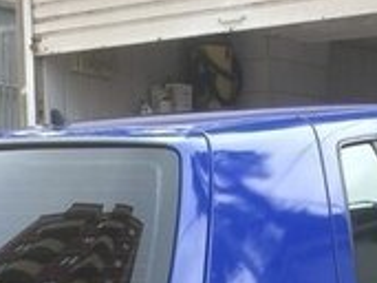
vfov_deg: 12.2
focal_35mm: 112
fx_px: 1219
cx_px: 223
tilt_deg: -11.7
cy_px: 496
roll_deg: -1.2
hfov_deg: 17.6
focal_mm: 4.15
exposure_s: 1/100
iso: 32
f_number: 2.2
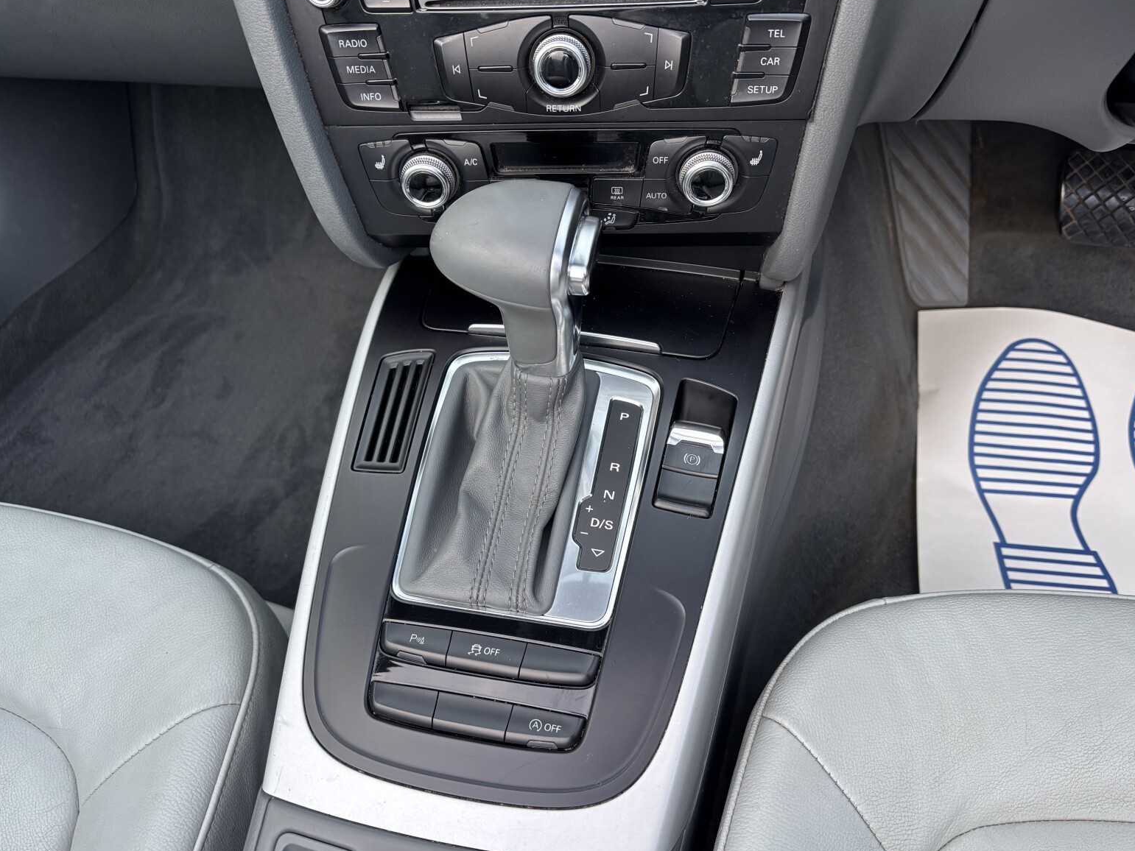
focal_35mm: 27
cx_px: 563
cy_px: 431
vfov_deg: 51.4
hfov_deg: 65.3
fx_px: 885
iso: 125
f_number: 1.6
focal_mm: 5.96
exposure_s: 1/107
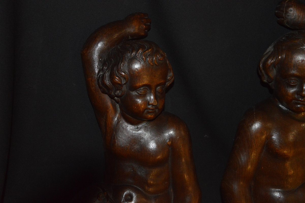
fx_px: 381
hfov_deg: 43.6
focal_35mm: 45
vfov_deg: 29.8
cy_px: 102
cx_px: 152
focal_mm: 30
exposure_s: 1/60
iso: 3200
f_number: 4.2
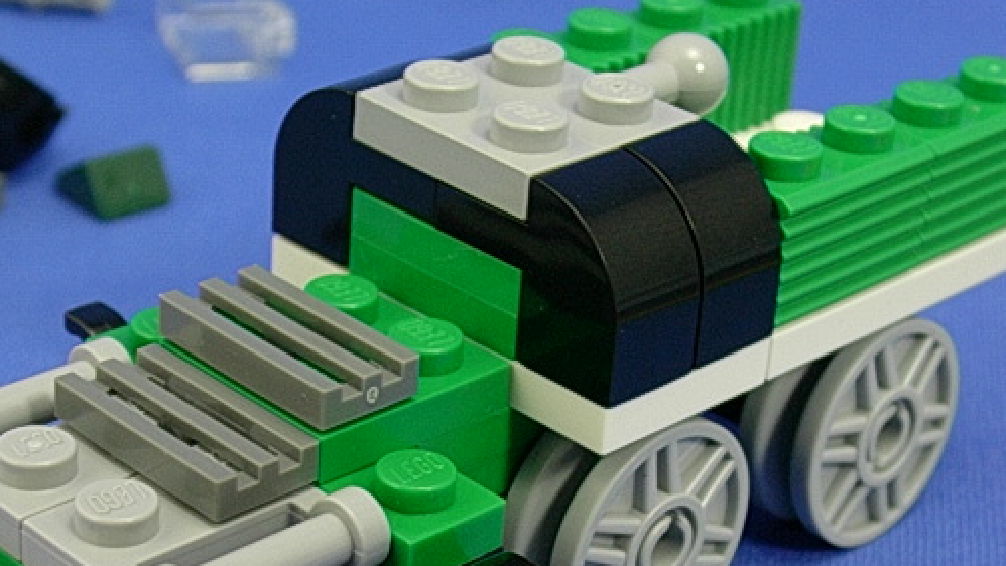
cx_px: 450
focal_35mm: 88
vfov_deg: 13.7
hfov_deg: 24.2
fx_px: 2348
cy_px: 423
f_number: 3.5
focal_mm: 9.6
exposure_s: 1/13.4
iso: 70
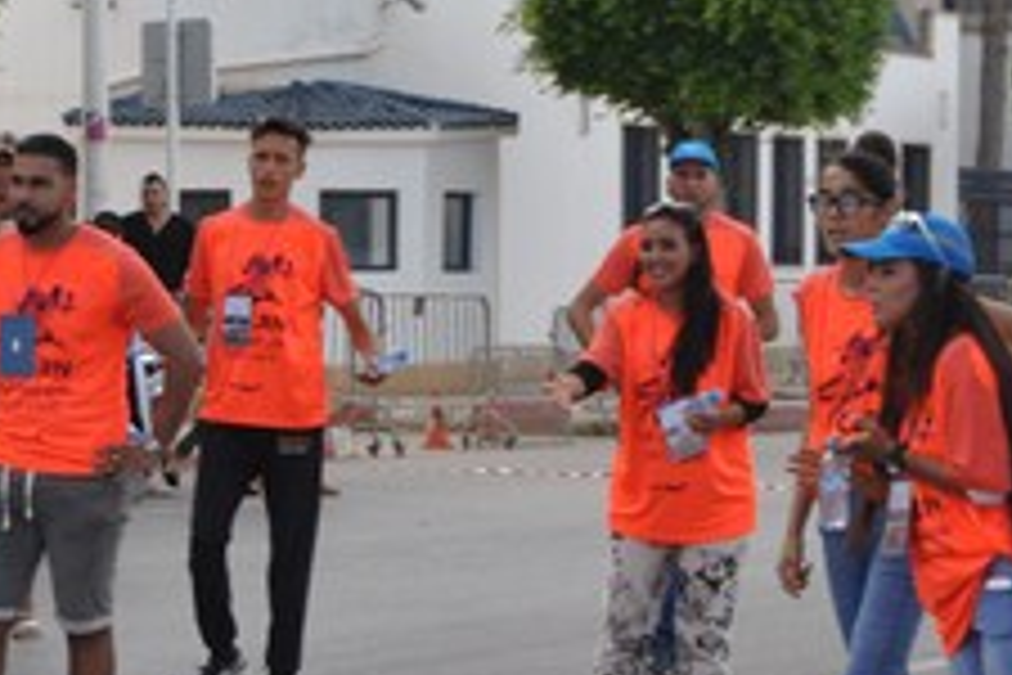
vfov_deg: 8.4
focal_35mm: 162
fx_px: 4554
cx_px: 18
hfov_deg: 12.5
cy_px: 619
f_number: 8
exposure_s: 1/250
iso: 200
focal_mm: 38
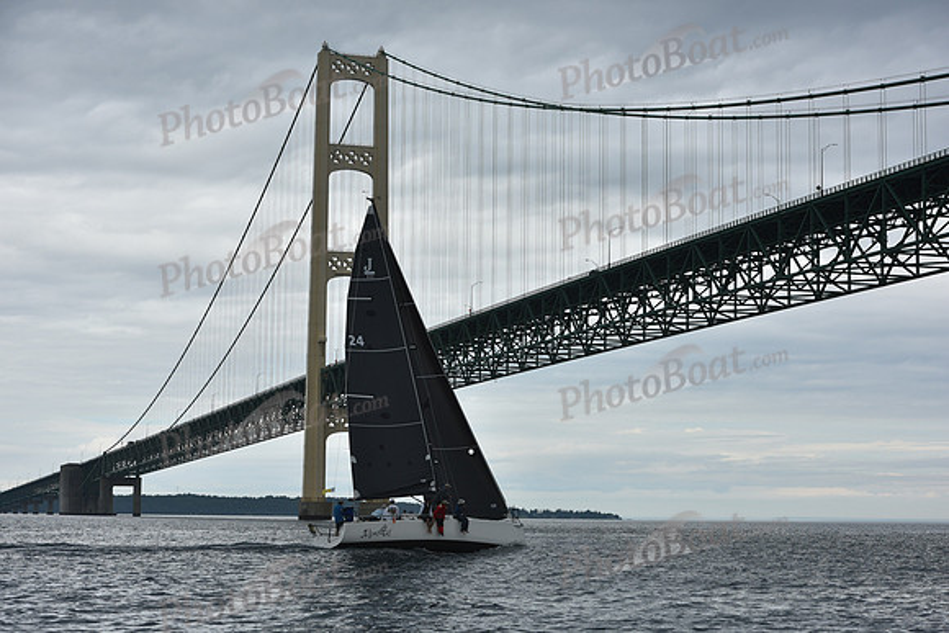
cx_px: 474
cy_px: 316
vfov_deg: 19.5
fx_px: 1846
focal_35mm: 70
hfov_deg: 28.8
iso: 250
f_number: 8
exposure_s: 1/800
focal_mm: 70
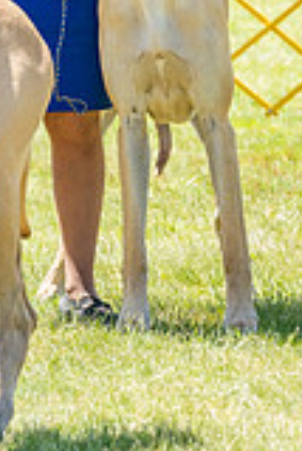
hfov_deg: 3.2
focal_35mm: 427
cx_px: 200
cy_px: -178
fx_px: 5361
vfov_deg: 4.8
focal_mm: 152
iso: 1250
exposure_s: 1/2500
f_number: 6.3
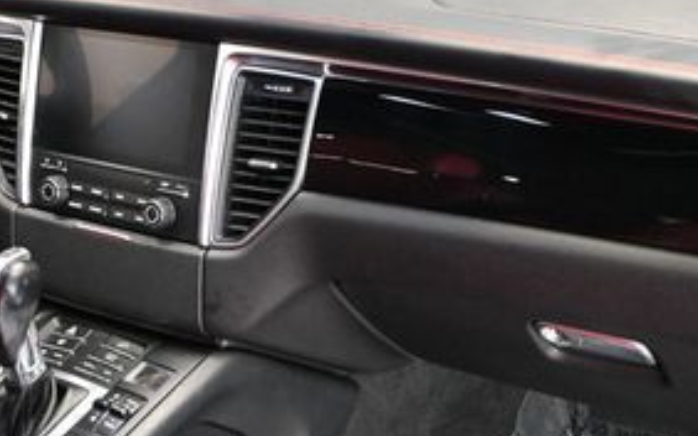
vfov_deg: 19.1
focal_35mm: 68
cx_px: 347
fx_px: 1285
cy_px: 344
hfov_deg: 30.4
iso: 5600
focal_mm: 19.5
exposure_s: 1/60
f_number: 3.8
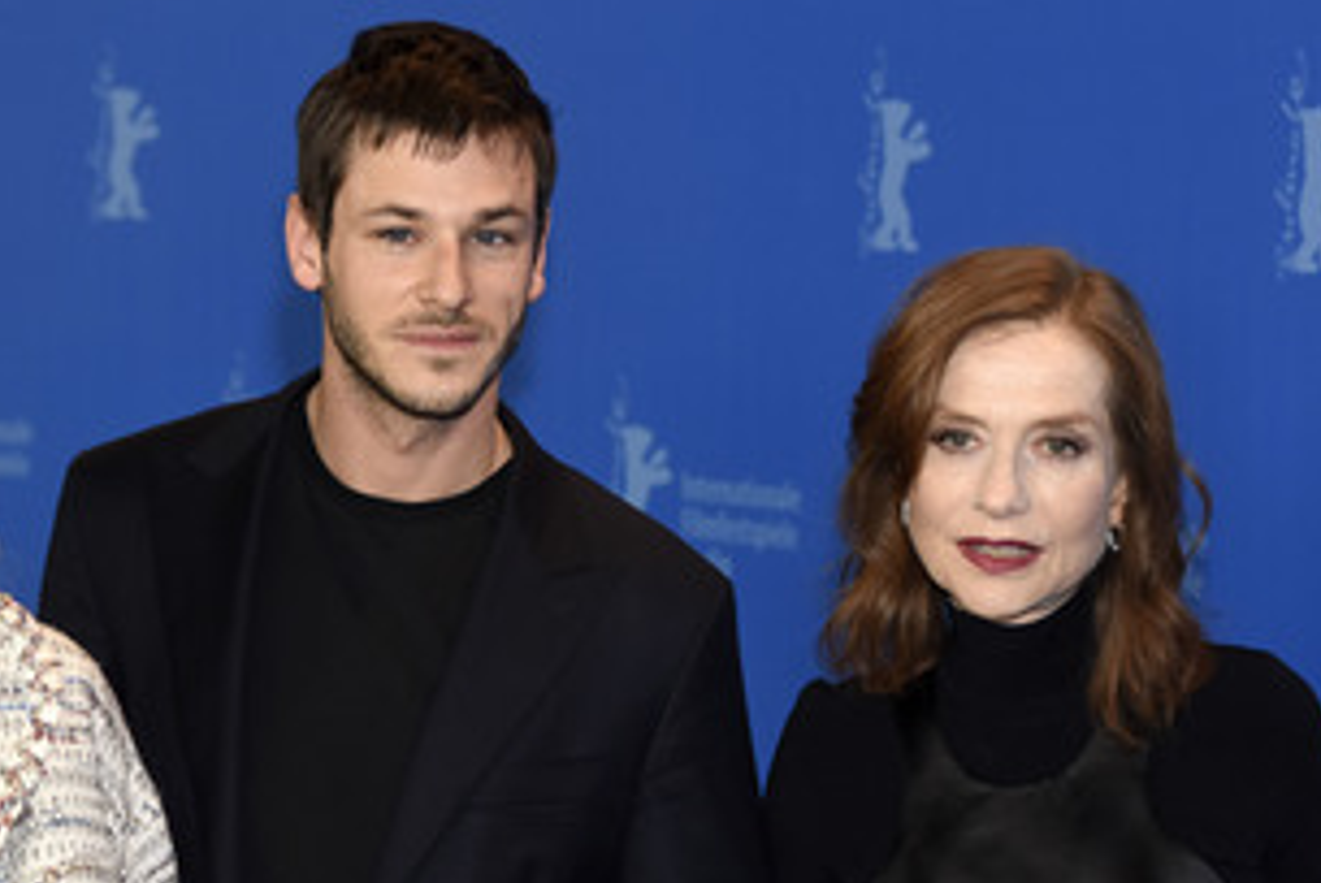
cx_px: 375
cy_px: 615
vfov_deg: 8.9
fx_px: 5693
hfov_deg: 13.2
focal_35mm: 155
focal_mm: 70
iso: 640
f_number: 3.2
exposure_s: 1/500
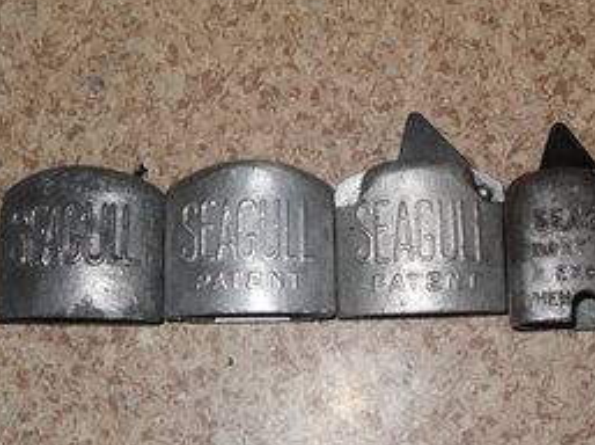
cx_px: 343
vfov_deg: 27.5
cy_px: 236
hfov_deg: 36.1
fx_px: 910
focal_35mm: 53
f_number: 2.8
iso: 100
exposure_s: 1/45
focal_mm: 6.3
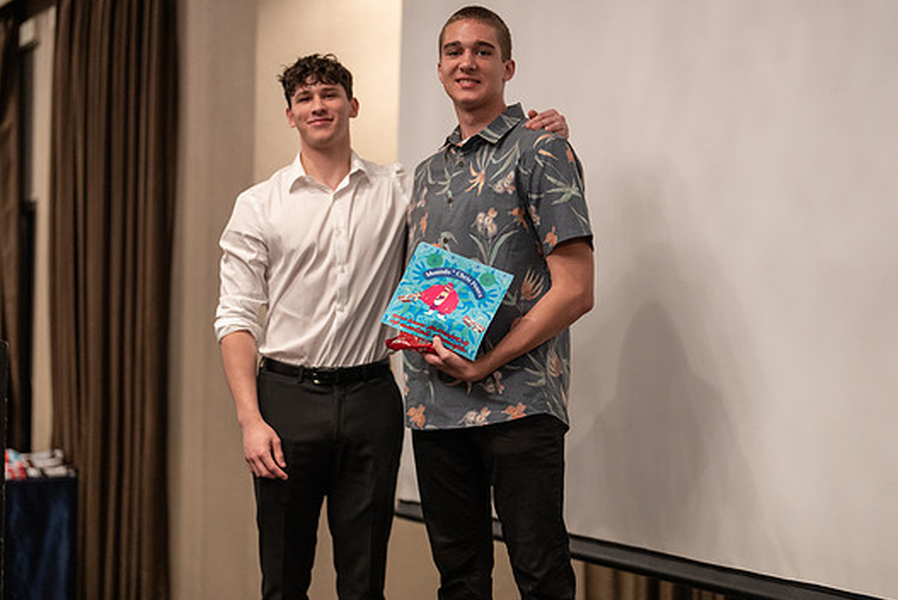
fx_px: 1373
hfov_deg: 36.2
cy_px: 284
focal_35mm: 55
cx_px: 435
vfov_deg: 24.6
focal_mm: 50
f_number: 1.2
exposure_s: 1/320
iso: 2000
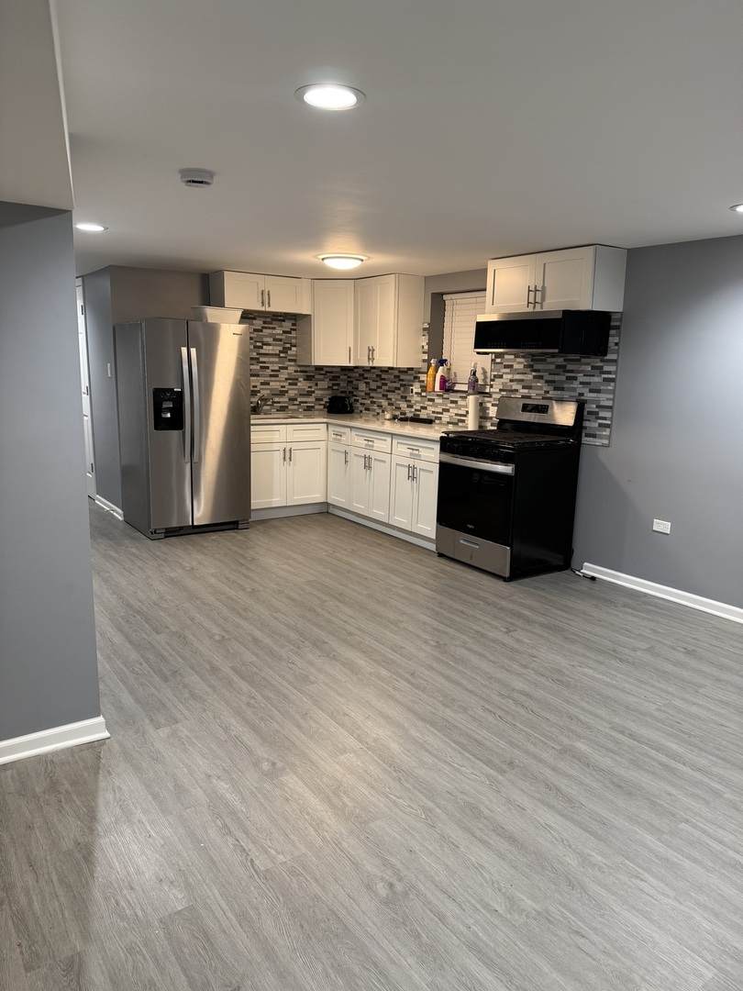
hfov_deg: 56.8
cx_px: 372
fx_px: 687
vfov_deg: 71.6
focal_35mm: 24
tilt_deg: -10.1
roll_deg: -0.2
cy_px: 496
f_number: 1.78
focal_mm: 6.76
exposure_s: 1/60
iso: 160
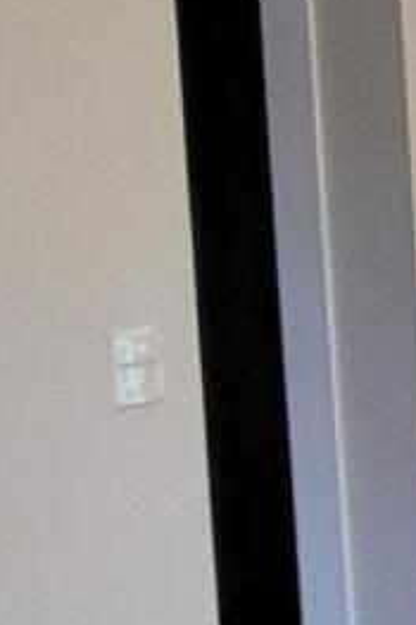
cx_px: 1662
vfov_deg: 19.8
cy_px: 345
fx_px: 1788
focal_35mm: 103
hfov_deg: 8.0
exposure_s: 1/60
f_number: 2.2
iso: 400
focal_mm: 2.2
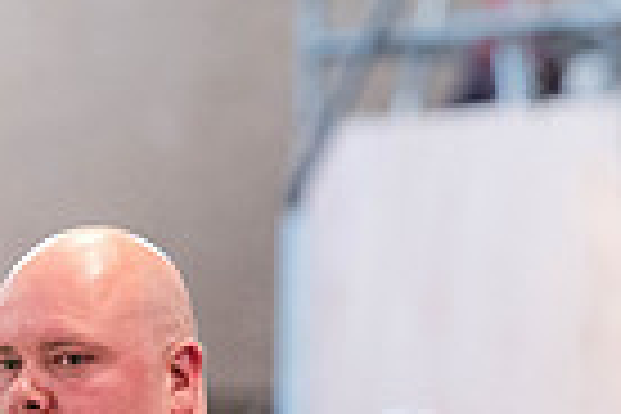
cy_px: 493
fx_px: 6141
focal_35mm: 356
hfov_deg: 5.8
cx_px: 68
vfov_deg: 3.9
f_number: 2.2
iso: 4000
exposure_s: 1/500
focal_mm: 85
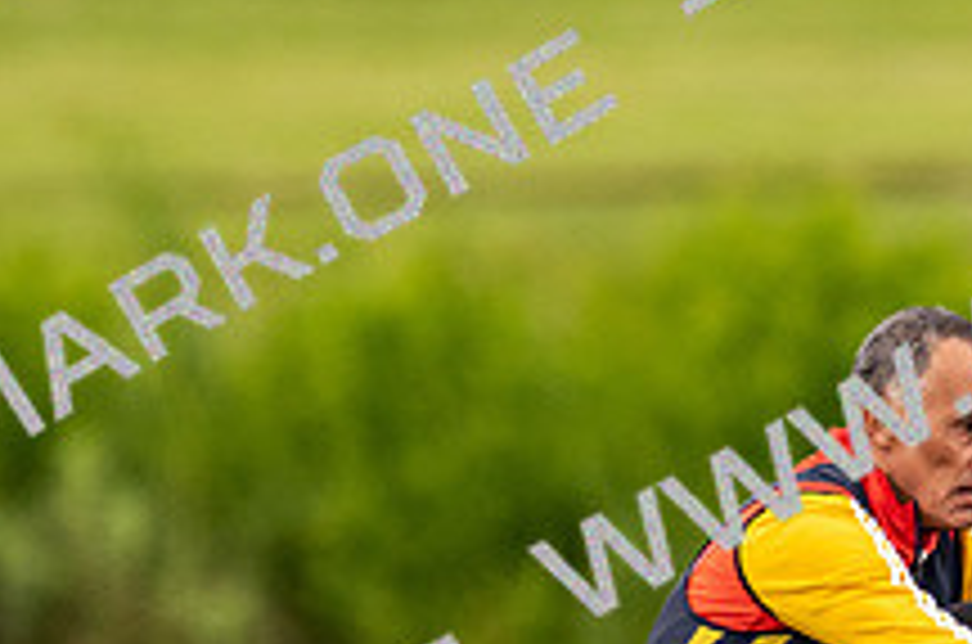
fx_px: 65223
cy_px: 630
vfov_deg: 0.6
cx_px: 1084
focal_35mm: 2421
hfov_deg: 0.9
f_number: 4
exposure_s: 1/2500
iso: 720
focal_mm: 600
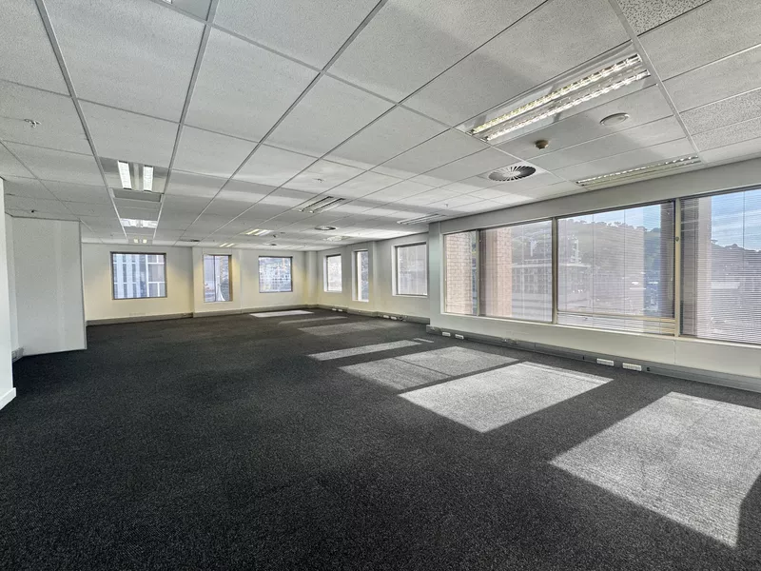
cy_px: 286
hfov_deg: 102.1
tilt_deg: -2.8
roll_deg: +1.4
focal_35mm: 14
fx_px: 308
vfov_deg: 85.7
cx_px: 380
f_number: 2.2
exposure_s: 1/100
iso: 80
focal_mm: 2.22
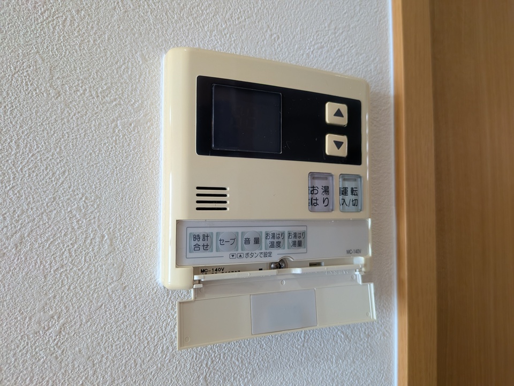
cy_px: 193
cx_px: 257
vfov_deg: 56.8
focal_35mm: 24
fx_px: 356
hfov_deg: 71.6
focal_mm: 4.53
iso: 112
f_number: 1.7
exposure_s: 1/60
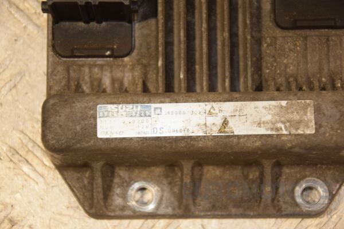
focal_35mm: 135
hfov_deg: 15.2
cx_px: 172
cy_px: 114
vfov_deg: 10.2
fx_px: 1290
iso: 800
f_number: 5.6
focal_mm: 90
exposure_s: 1/125
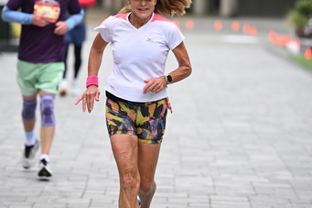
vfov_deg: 5.9
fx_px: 2027
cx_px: 160
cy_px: 68
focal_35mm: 234
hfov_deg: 8.8
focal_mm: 145
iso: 640
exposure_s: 1/2500
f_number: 2.8
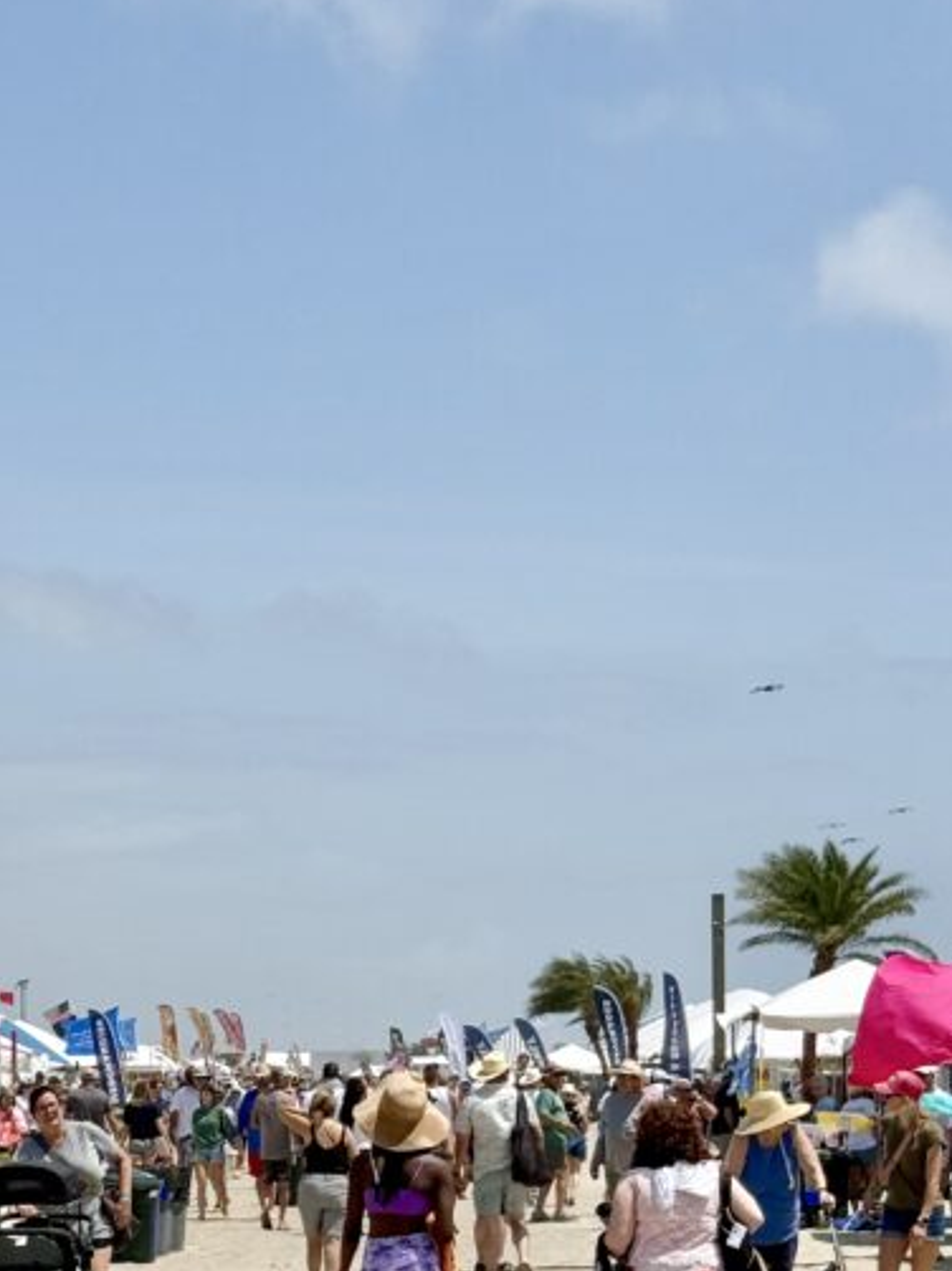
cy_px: 917
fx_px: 3597
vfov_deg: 19.9
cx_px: 200
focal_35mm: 98
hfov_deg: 15.0
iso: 64
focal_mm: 6.76
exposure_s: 1/11364
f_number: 1.78
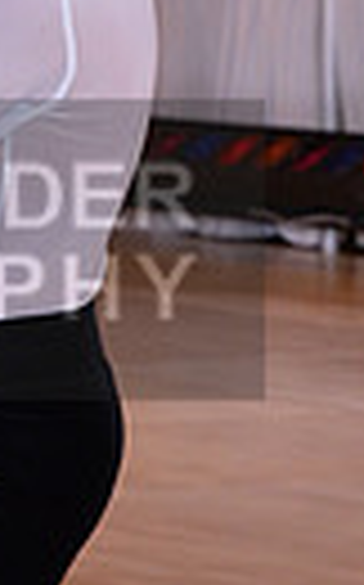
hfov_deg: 2.7
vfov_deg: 4.4
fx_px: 7572
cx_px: -353
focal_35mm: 476
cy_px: 252
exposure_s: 1/250
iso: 2000
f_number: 6.3
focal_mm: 105
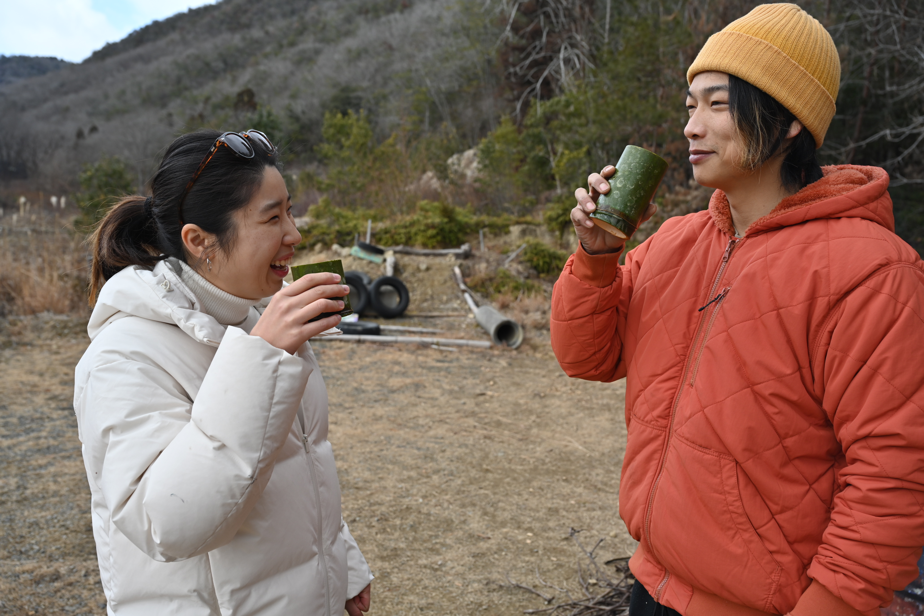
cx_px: 462
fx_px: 796
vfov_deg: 42.3
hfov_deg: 60.3
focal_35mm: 31
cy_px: 308
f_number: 5.6
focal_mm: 31
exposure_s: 1/250
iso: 140
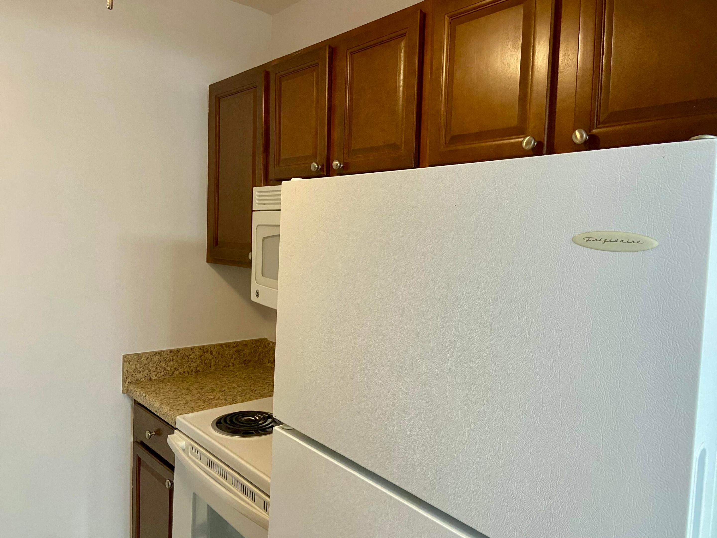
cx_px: 358
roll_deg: -1.5
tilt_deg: -5.4
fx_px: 539
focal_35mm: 26
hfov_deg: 67.3
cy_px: 269
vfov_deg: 53.1
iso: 200
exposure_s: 1/60
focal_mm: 4.25
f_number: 1.8
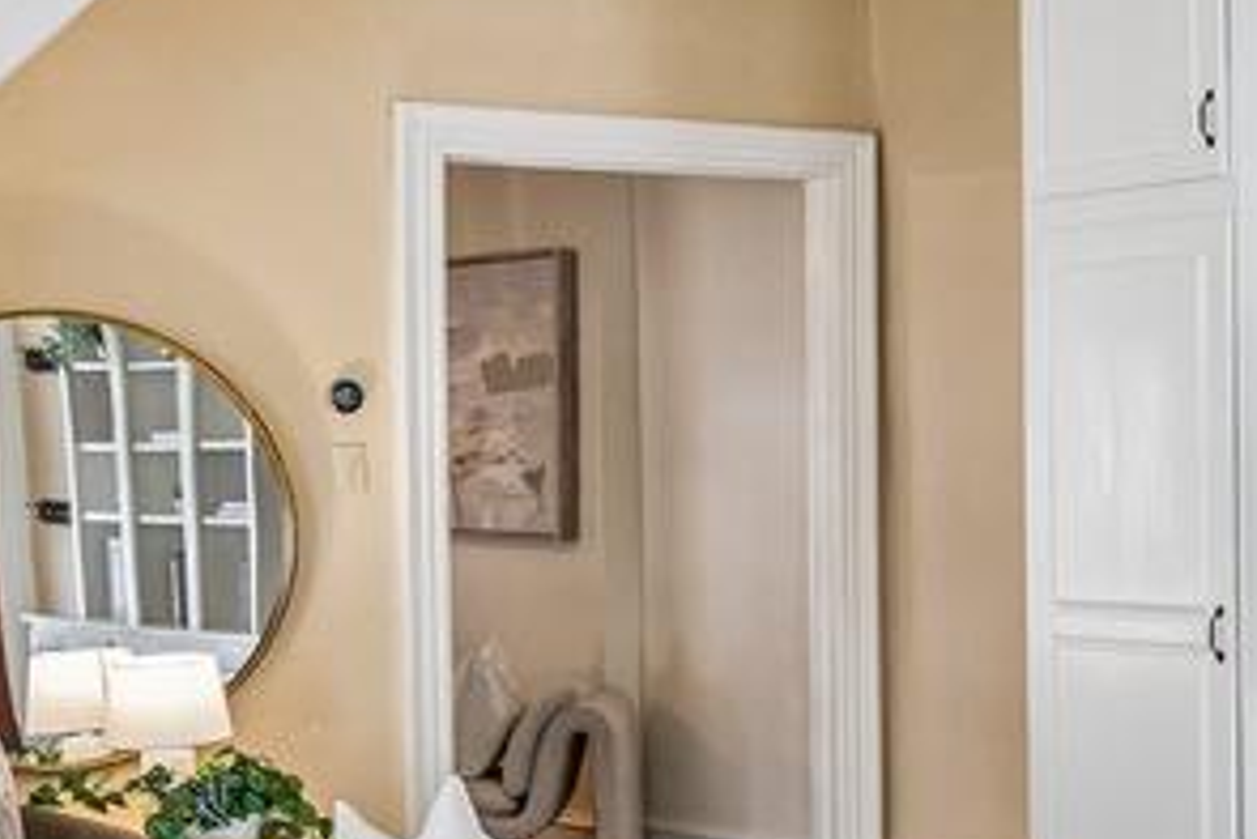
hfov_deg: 23.1
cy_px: 562
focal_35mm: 78
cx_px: 1628
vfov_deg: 17.5
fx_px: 2725
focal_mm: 16
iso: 250
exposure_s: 1/4
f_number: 5.6
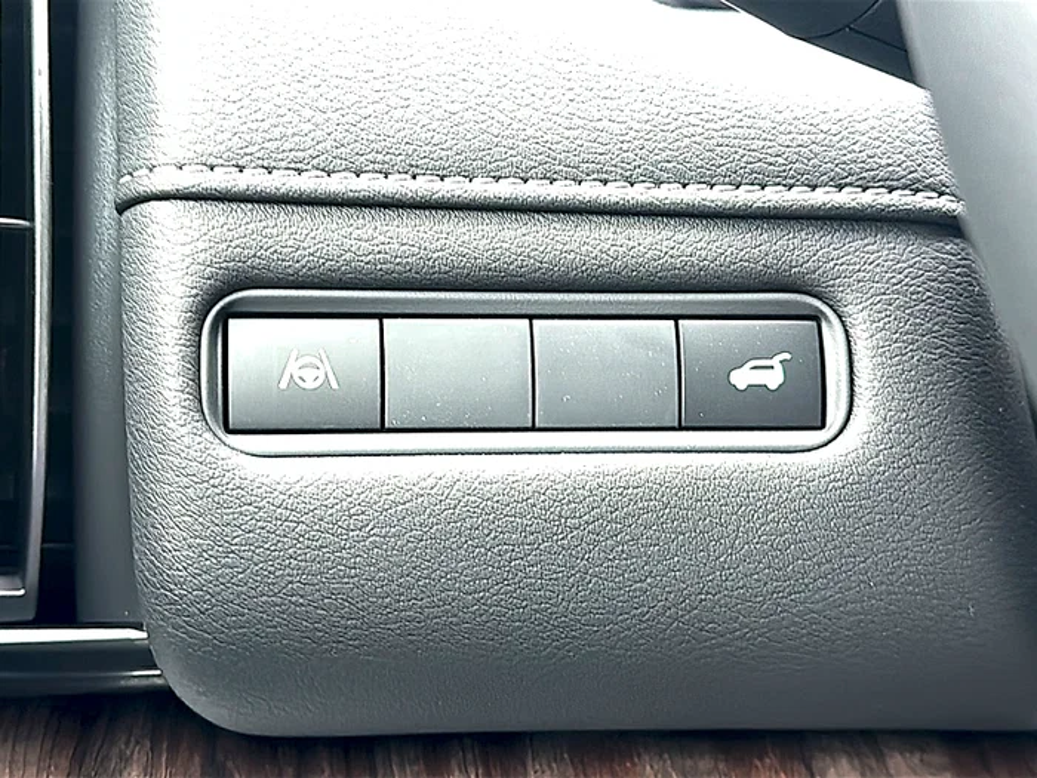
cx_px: 518
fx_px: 1288
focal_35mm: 43
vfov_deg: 33.6
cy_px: 389
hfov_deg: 43.9
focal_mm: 6.86
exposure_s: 1/40
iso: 200
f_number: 1.78
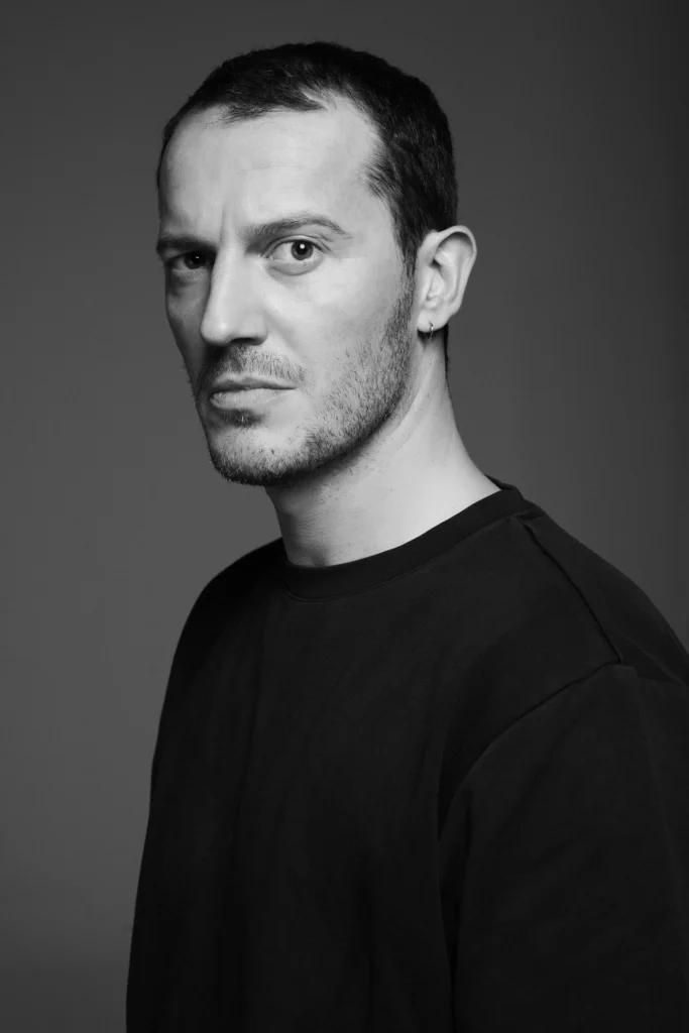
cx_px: 344
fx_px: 2009
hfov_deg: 19.5
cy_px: 516
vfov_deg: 28.8
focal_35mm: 70
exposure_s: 1/160
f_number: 9
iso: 125
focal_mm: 70
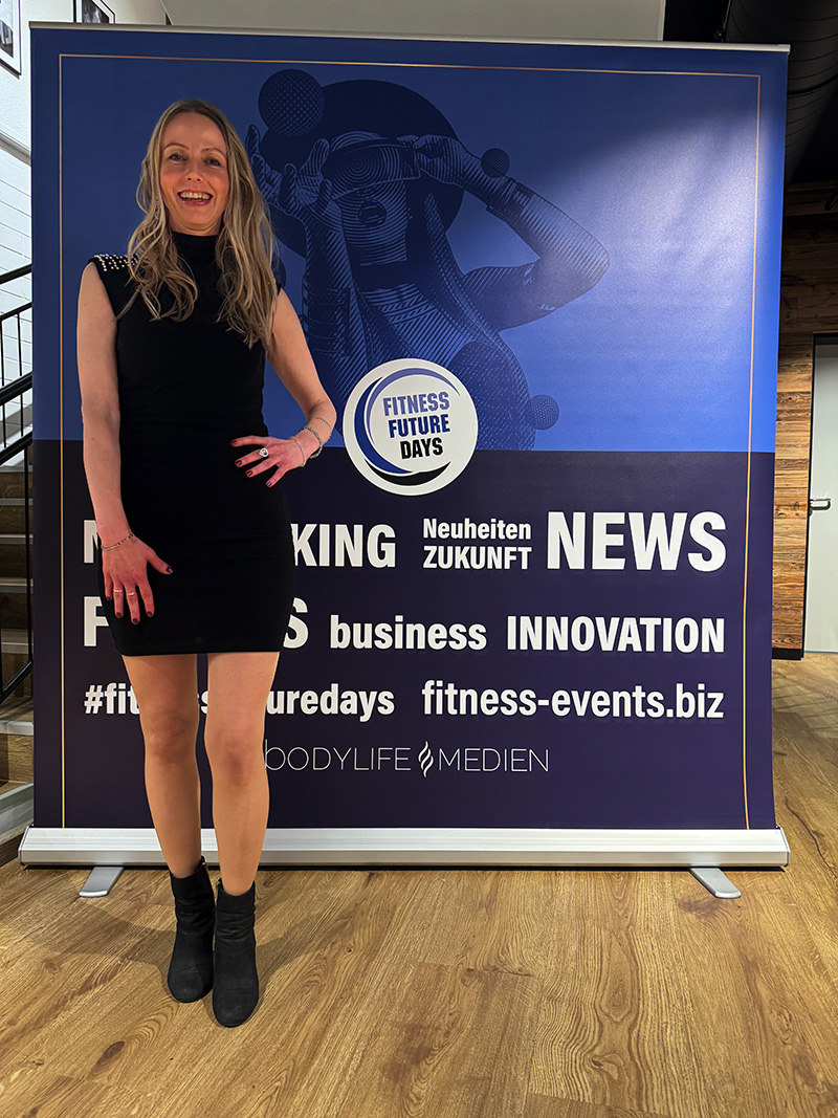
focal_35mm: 24
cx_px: 419
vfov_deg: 71.6
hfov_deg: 56.8
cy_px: 559
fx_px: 775
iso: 250
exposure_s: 1/50
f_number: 1.78
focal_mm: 6.76
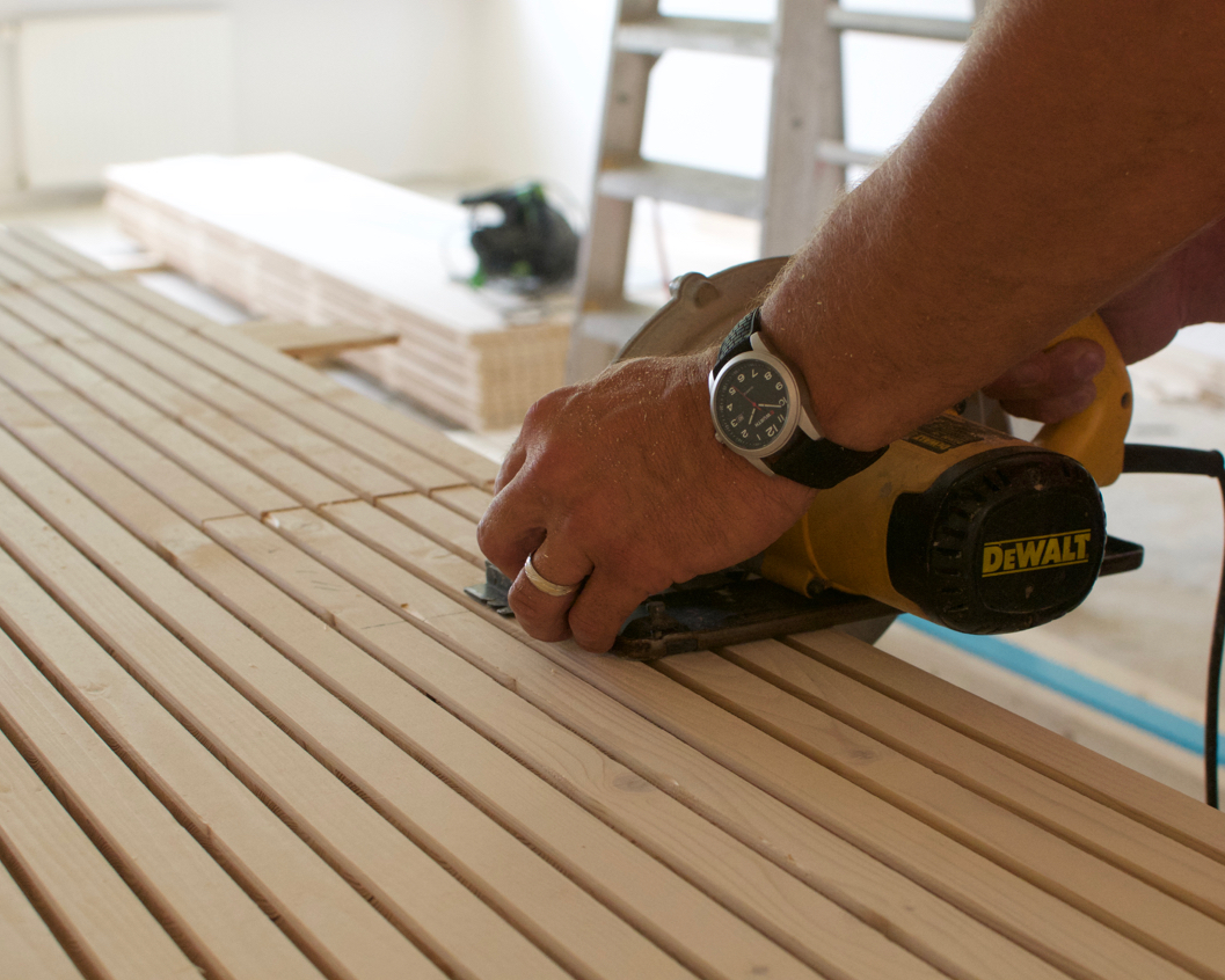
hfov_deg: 31.7
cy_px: 489
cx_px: 640
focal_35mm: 60
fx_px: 2160
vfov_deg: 25.6
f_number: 4.5
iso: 1250
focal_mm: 35
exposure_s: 1/80
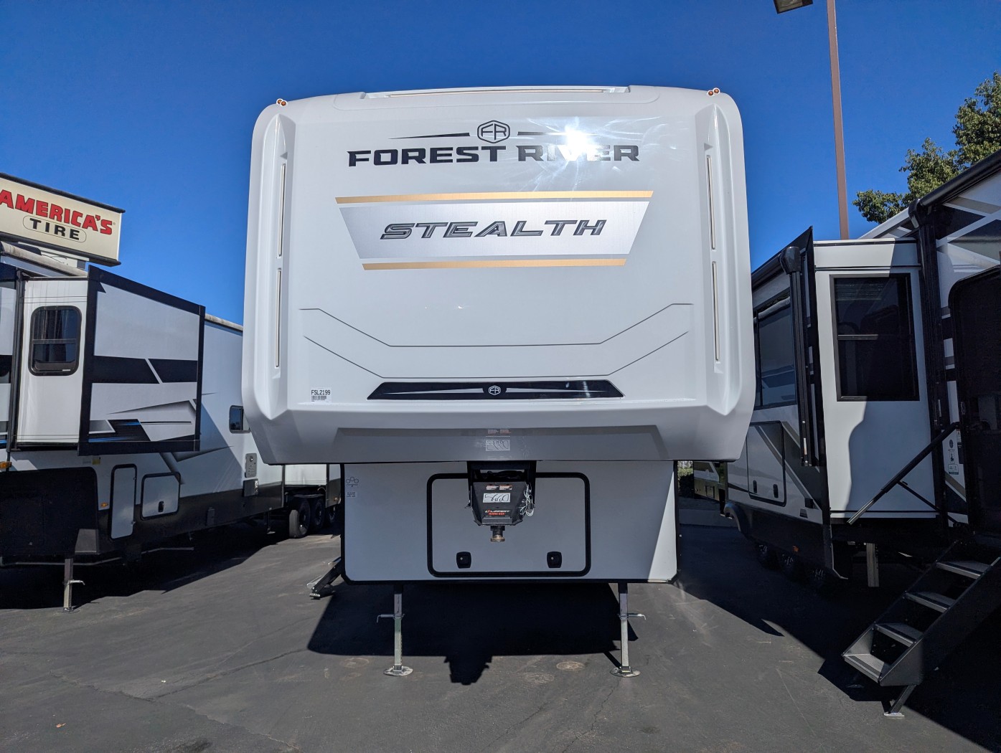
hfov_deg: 71.5
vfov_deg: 56.9
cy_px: 376
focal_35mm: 24
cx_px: 500
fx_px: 695
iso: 51
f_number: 1.85
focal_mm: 6.81
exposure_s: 1/10309
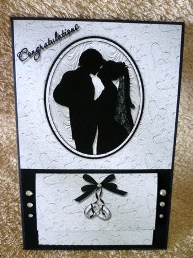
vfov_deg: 61.7
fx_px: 216
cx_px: 96
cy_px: 129
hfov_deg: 48.2
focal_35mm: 29
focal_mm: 5.2
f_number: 3.3
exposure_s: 1/20
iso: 400
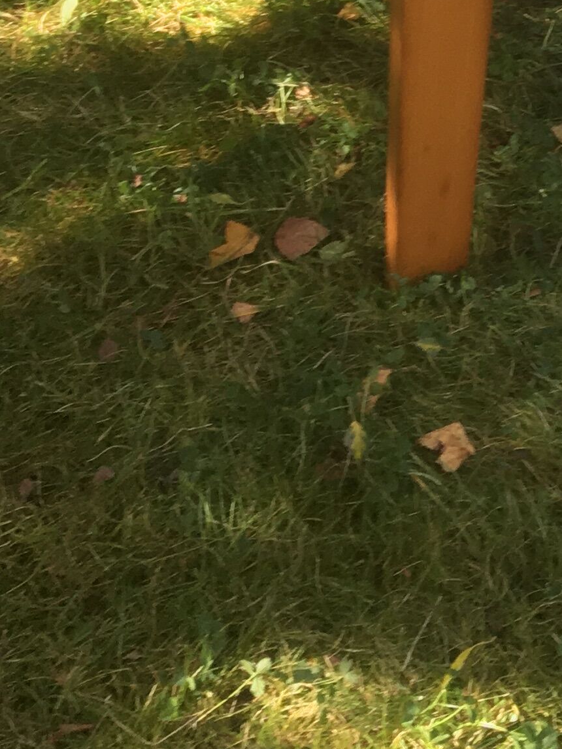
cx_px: 841
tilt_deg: -29.0
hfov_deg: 13.7
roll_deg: -9.1
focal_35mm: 102
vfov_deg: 16.6
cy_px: -531
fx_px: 2207
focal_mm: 4.15
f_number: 2.2
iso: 25
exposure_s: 1/100
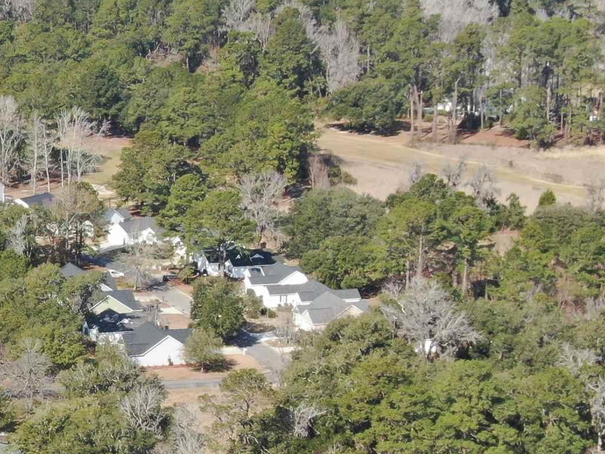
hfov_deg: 13.5
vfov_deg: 10.4
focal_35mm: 142
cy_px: 309
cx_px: -108
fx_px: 2482
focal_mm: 8.6
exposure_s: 1/400
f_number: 3.8
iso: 100
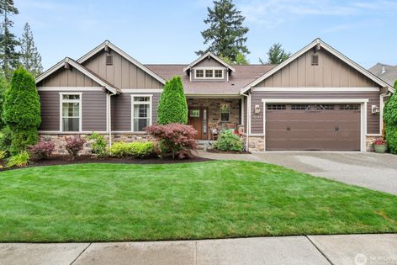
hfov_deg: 90.0
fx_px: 199
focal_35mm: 18
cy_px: 129
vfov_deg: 67.4
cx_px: 204
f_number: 8
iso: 500
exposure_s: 1/25
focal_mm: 17
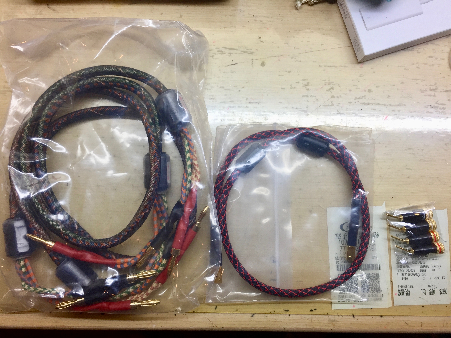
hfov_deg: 61.7
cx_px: 226
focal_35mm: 29
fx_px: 378
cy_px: 169
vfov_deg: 48.2
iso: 40
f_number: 2.2
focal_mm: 4.15
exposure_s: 1/60
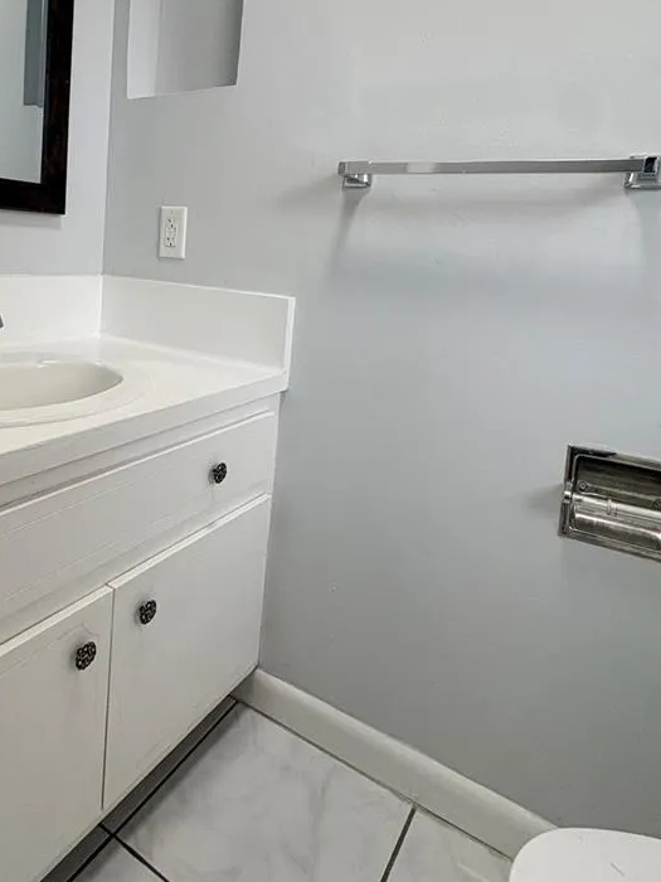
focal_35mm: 24
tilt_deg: -4.6
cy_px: 309
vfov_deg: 69.9
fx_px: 611
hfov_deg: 55.4
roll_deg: -4.1
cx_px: 209
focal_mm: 2.22
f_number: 2.2
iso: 200
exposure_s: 1/120
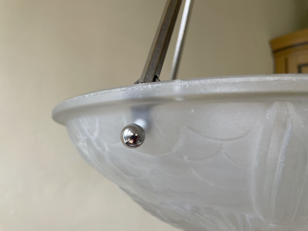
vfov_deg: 53.1
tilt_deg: +7.3
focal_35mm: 26
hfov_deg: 67.3
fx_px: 231
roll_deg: -1.7
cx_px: 154
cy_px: 116
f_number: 1.6
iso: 32
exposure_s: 1/128
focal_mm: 4.2
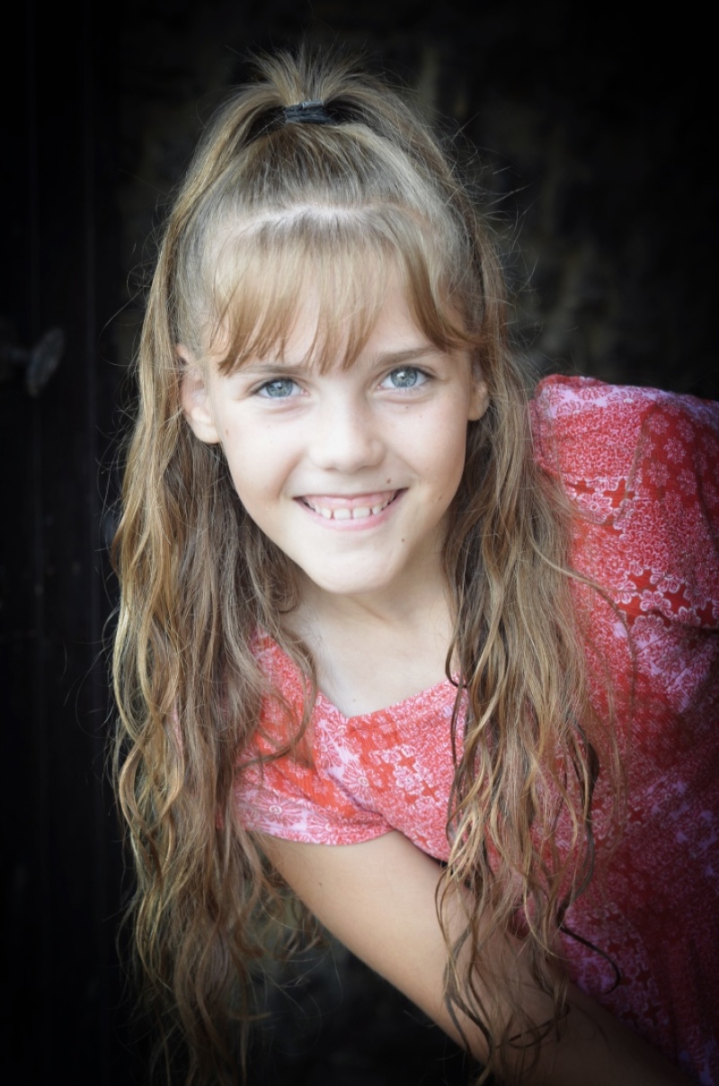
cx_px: 360
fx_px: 2257
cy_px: 543
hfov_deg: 18.1
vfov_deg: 27.0
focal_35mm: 75
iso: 360
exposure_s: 1/125
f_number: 5.6
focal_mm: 50
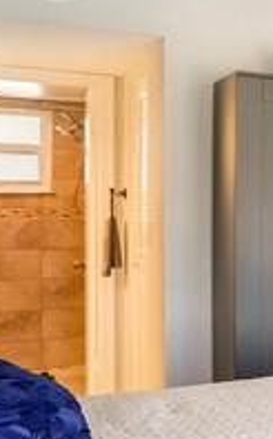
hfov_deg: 11.6
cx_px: 801
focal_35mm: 66
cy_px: 211
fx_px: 789
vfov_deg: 31.1
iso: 1600
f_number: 5
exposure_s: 1/40
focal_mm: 16
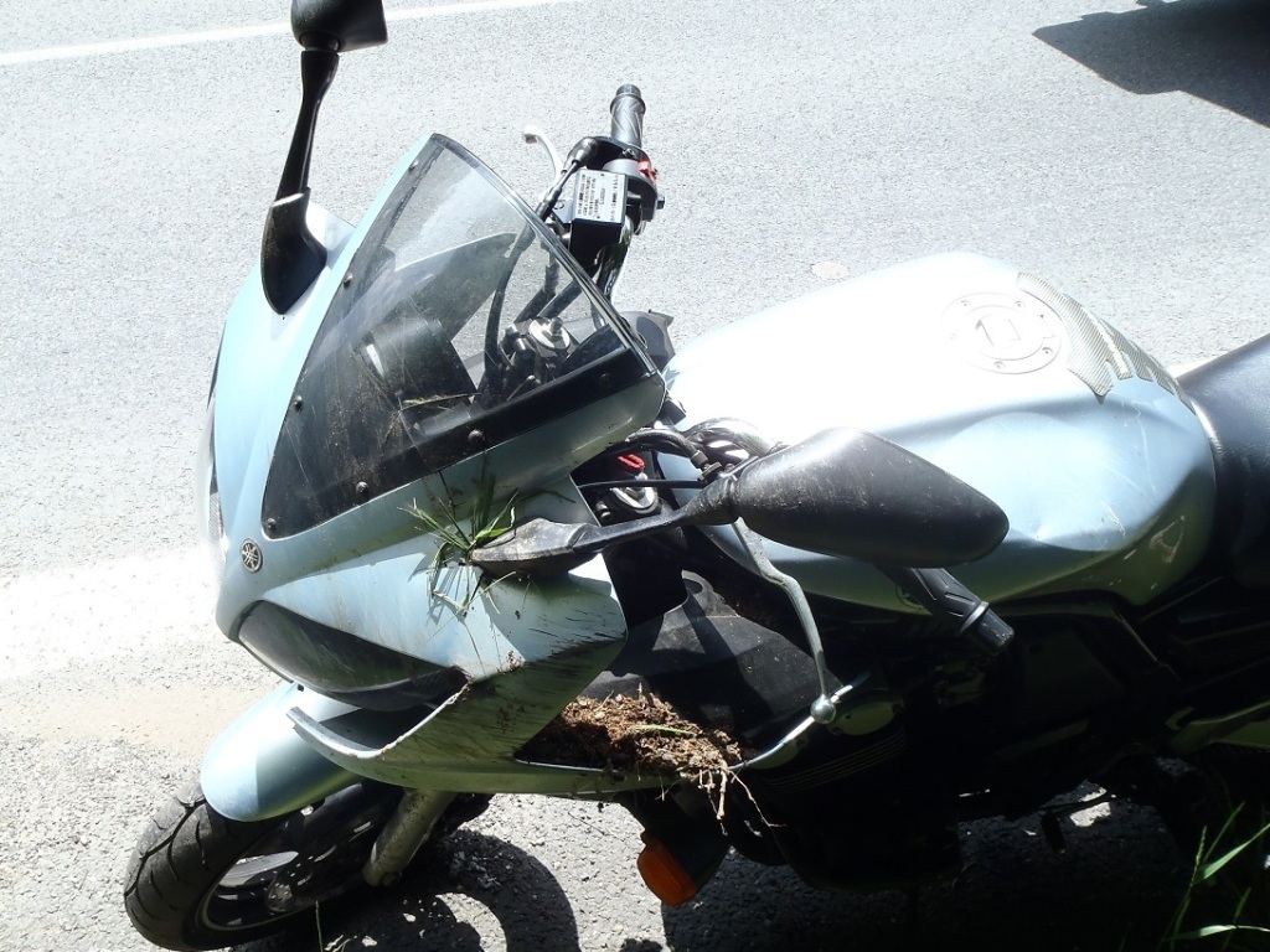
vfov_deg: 49.7
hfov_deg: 63.4
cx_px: 635
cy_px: 476
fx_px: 1027
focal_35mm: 28
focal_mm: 5
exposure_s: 1/160
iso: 80
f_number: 4.5
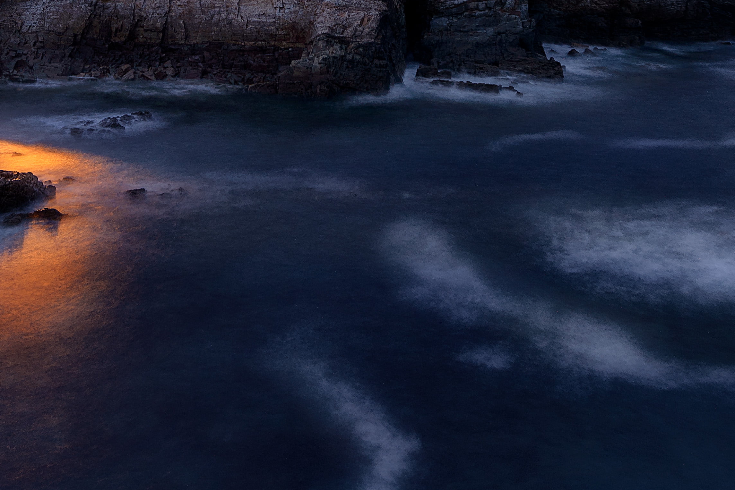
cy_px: -171
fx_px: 919
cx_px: 262
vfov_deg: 25.2
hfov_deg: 43.2
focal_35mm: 45
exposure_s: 15
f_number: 6.3
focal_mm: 14
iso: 50
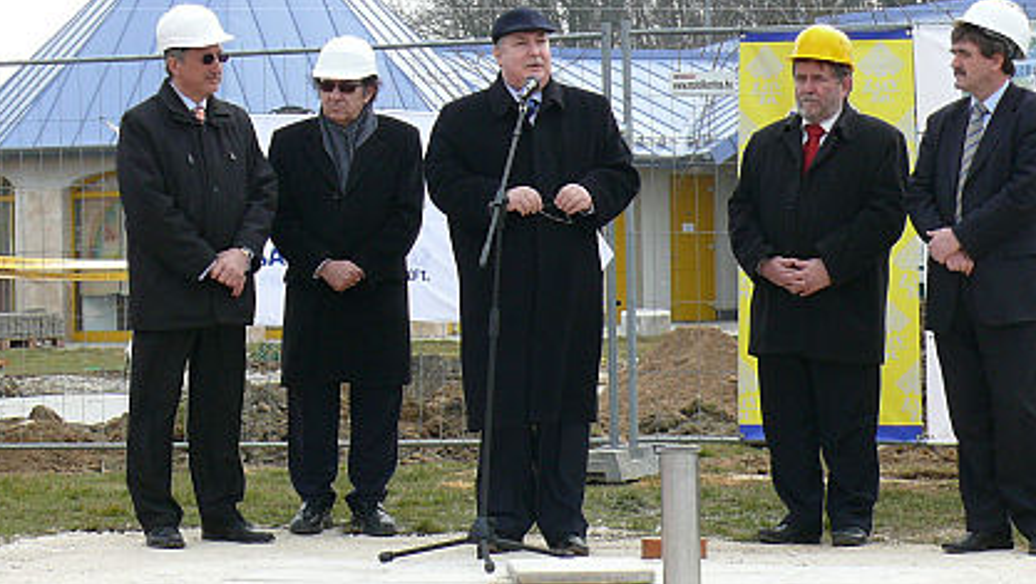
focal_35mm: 127
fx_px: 3490
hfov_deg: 16.9
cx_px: 544
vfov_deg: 9.6
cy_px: 194
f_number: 5.6
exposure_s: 1/250
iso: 100
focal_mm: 13.8
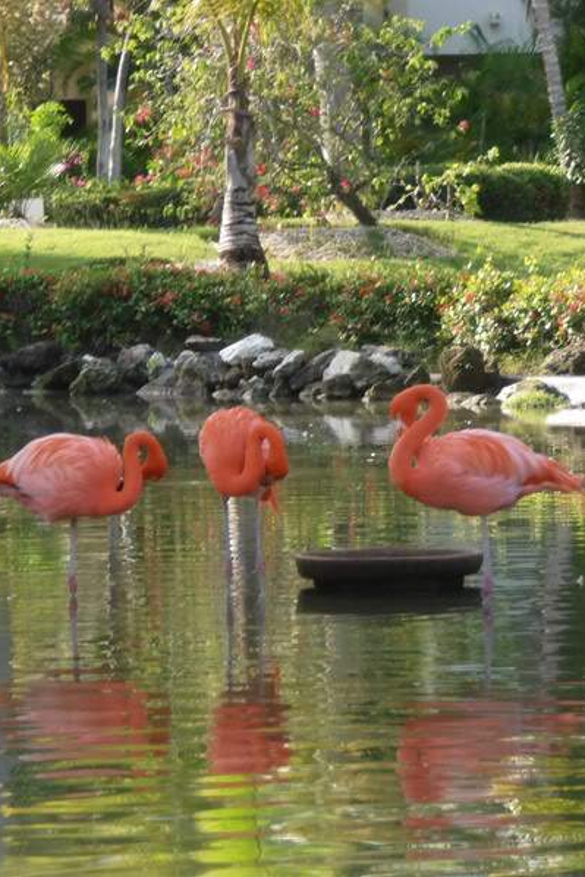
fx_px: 5627
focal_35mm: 231
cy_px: 438
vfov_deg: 8.9
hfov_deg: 6.0
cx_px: 218
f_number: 5.9
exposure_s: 1/80
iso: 80
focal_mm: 29.4
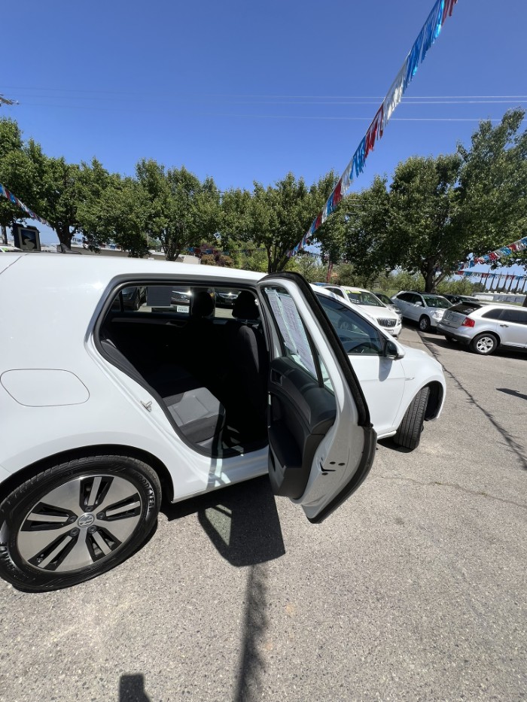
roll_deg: -5.8
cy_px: 351
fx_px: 264
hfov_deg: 89.9
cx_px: 264
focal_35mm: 13
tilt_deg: -13.9
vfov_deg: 106.2
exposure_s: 1/919
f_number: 1.8
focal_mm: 1.57
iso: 32
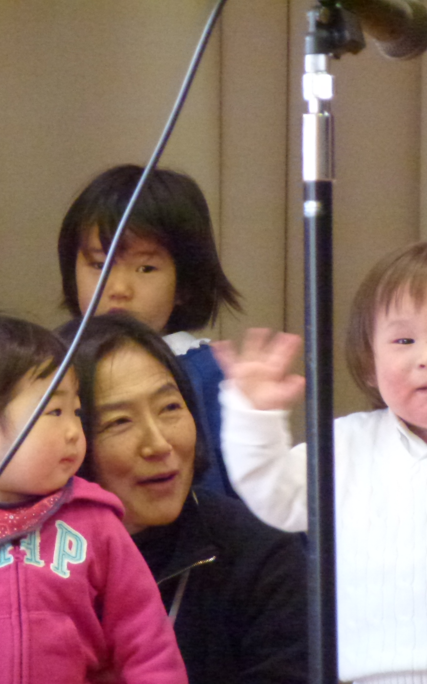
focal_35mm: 431
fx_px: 8026
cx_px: 119
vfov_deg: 4.9
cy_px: 342
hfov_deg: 3.0
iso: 1600
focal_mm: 54.5
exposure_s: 1/40
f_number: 5.7
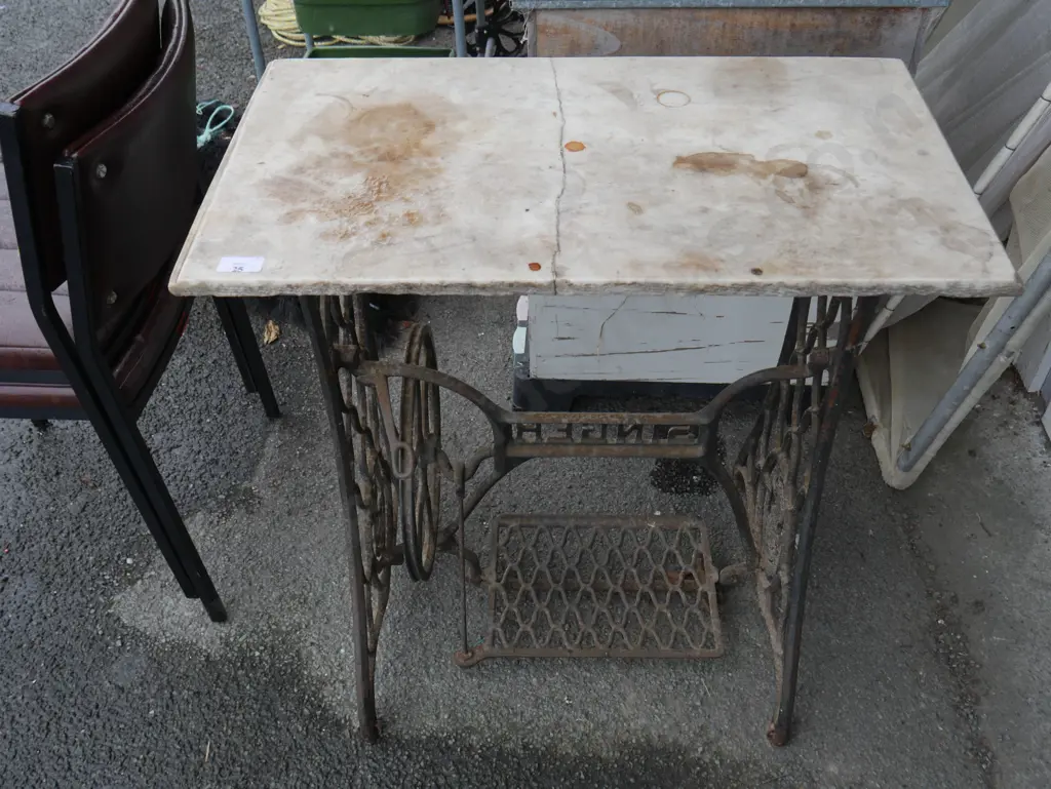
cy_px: 394
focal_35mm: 34
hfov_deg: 53.9
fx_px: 1033
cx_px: 526
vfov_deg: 41.8
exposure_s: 1/160
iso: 200
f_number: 4.5
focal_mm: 17
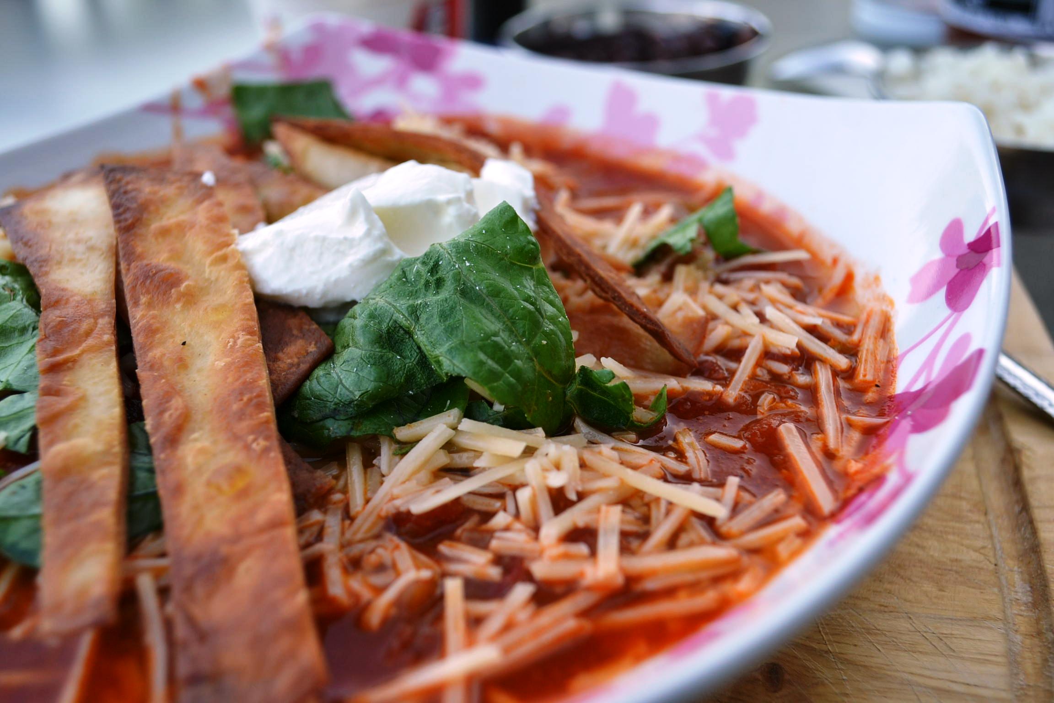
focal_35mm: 36
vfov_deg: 36.9
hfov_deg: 53.1
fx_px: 1054
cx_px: 527
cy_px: 352
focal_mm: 24
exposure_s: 1/125
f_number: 5.6
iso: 160
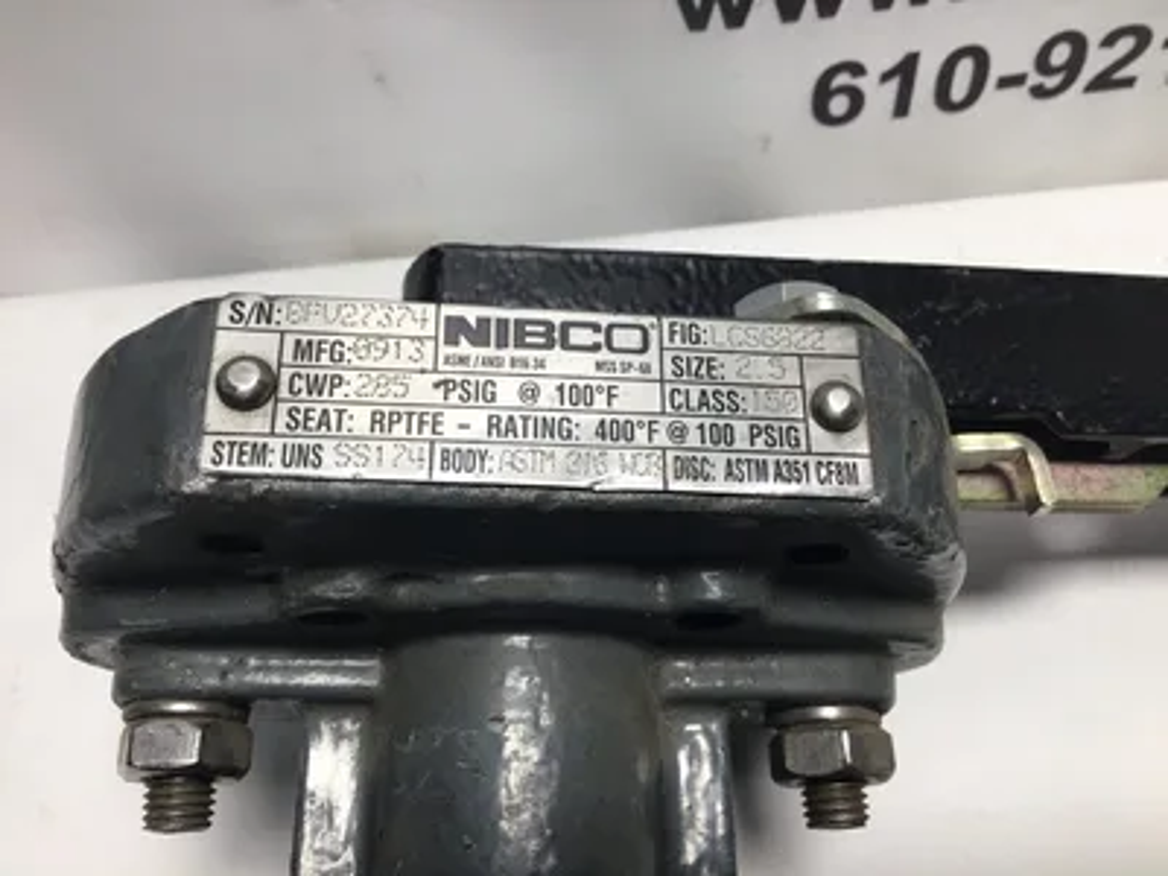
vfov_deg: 45.4
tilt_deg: -54.8
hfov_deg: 58.4
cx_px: 584
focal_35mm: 31
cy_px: 438
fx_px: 1046
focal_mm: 3.3
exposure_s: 1/120
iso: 32
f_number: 2.4
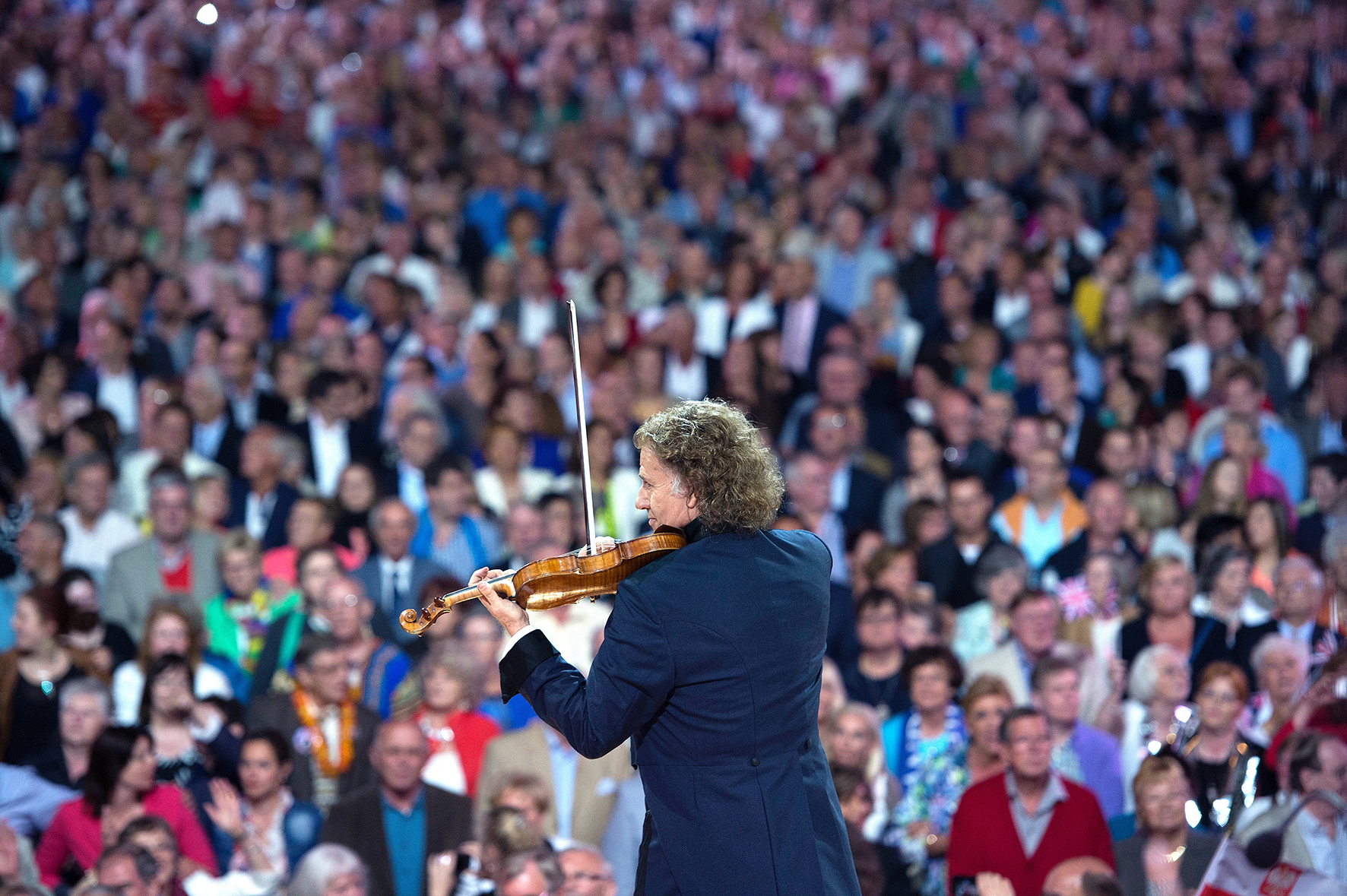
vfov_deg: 8.6
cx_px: 674
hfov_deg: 12.8
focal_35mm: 160
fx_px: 5983
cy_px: 448
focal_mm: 160
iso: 2500
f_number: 3.2
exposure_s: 1/640
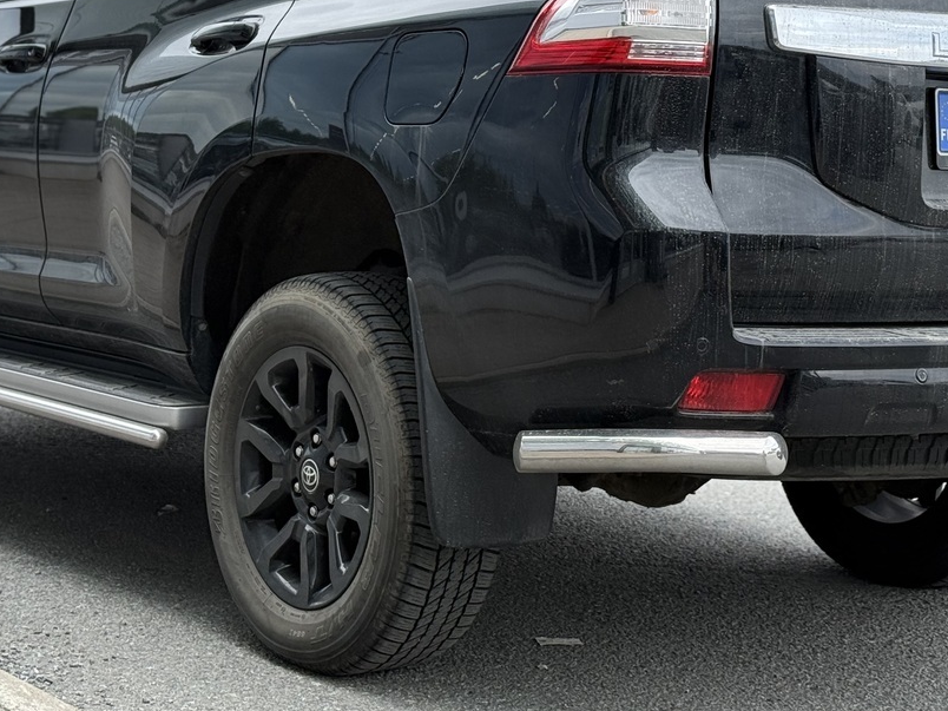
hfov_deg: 22.8
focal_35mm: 86
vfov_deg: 17.0
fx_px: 2355
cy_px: 117
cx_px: 493
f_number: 1.78
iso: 80
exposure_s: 1/1543
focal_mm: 6.76
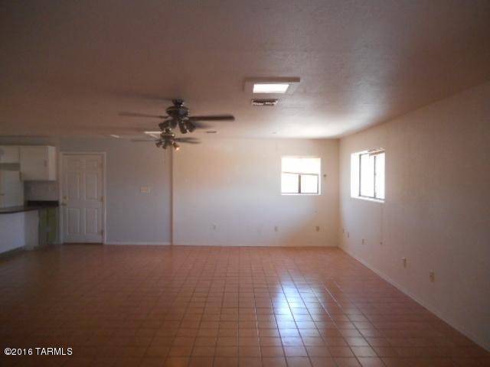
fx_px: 354
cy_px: 184
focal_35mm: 25
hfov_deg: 69.4
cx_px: 245
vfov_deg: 54.9
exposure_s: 1/30
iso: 280
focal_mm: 4.5
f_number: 3.7
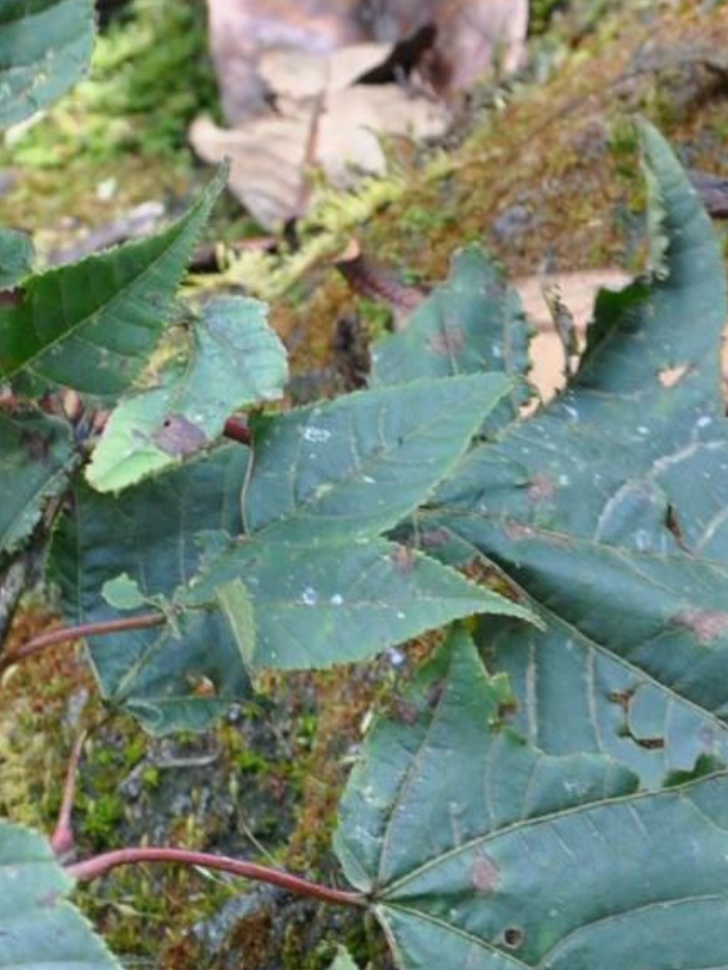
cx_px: 199
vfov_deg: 14.7
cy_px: 515
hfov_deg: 11.1
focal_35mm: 134
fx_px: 3751
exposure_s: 1/40
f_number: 6.3
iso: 200
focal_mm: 25
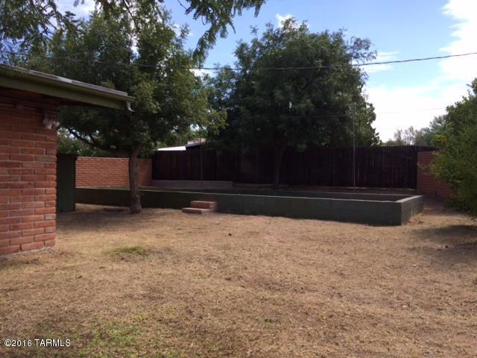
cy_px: 179
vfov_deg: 48.2
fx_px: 400
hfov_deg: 61.7
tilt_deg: -1.2
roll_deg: -0.8
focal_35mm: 29
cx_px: 238
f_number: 2.2
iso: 32
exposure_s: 1/1026
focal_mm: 4.15
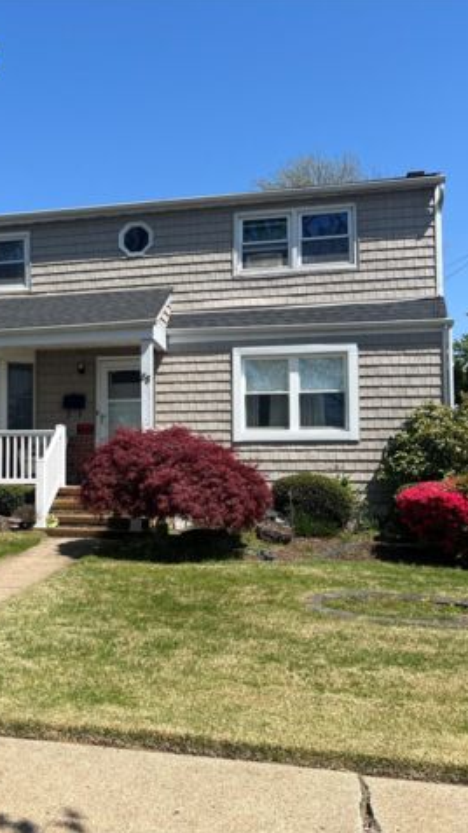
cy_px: 416
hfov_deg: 30.0
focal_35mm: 38
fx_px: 839
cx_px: 61
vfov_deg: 52.8
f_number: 1.5
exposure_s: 1/4274
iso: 50
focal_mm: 5.7
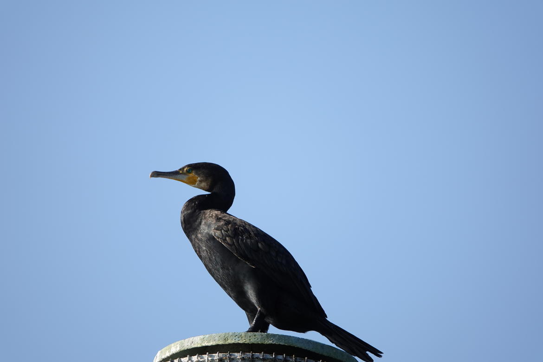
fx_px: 9049
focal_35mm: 600
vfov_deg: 2.3
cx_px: 272
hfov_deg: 3.4
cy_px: 181
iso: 64
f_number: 4
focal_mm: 220
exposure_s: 1/400
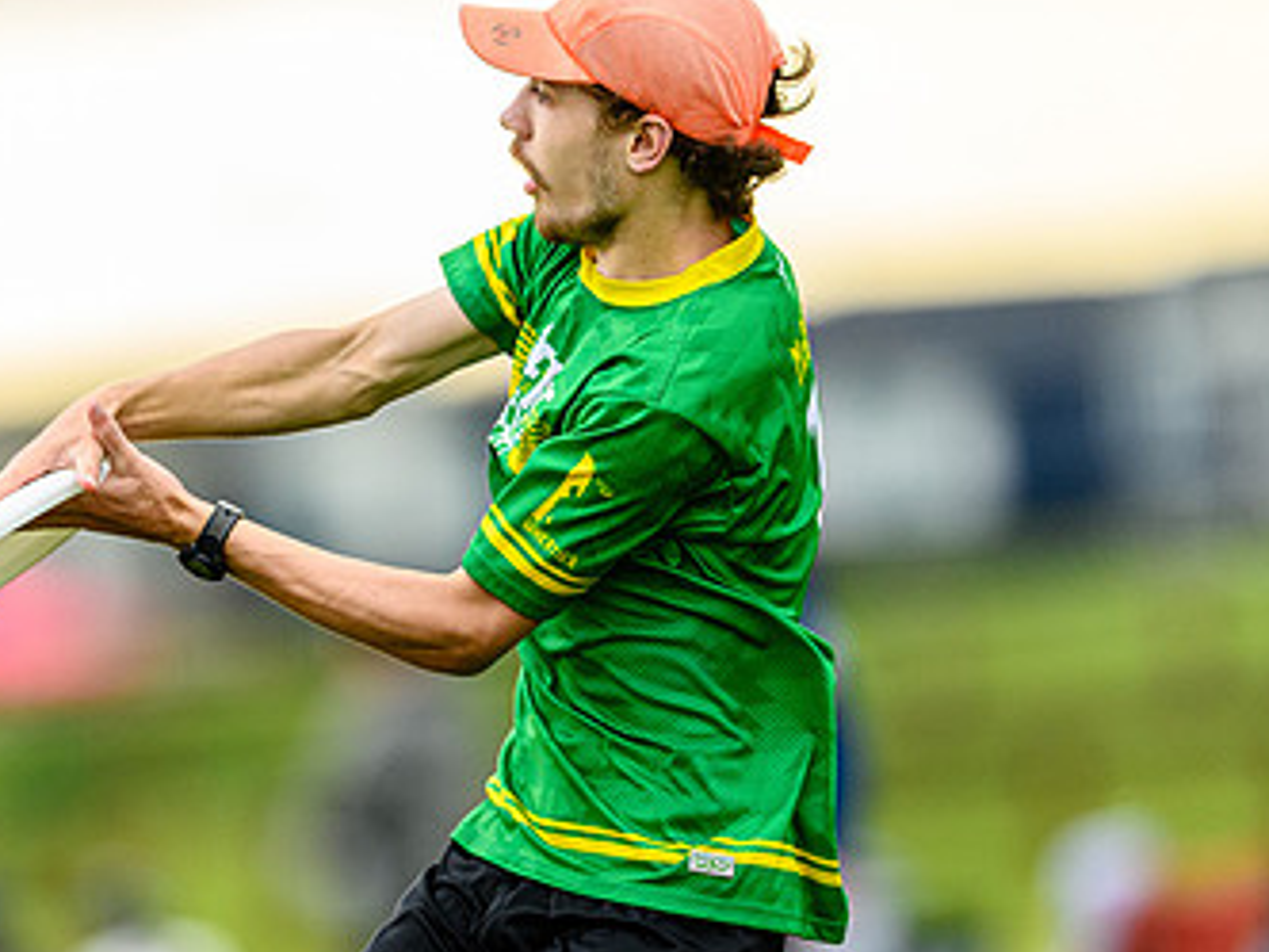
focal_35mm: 672
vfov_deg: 2.2
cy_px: 721
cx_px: 440
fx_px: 24635
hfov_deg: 3.0
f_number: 3.2
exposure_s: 1/2000
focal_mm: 400
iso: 2800
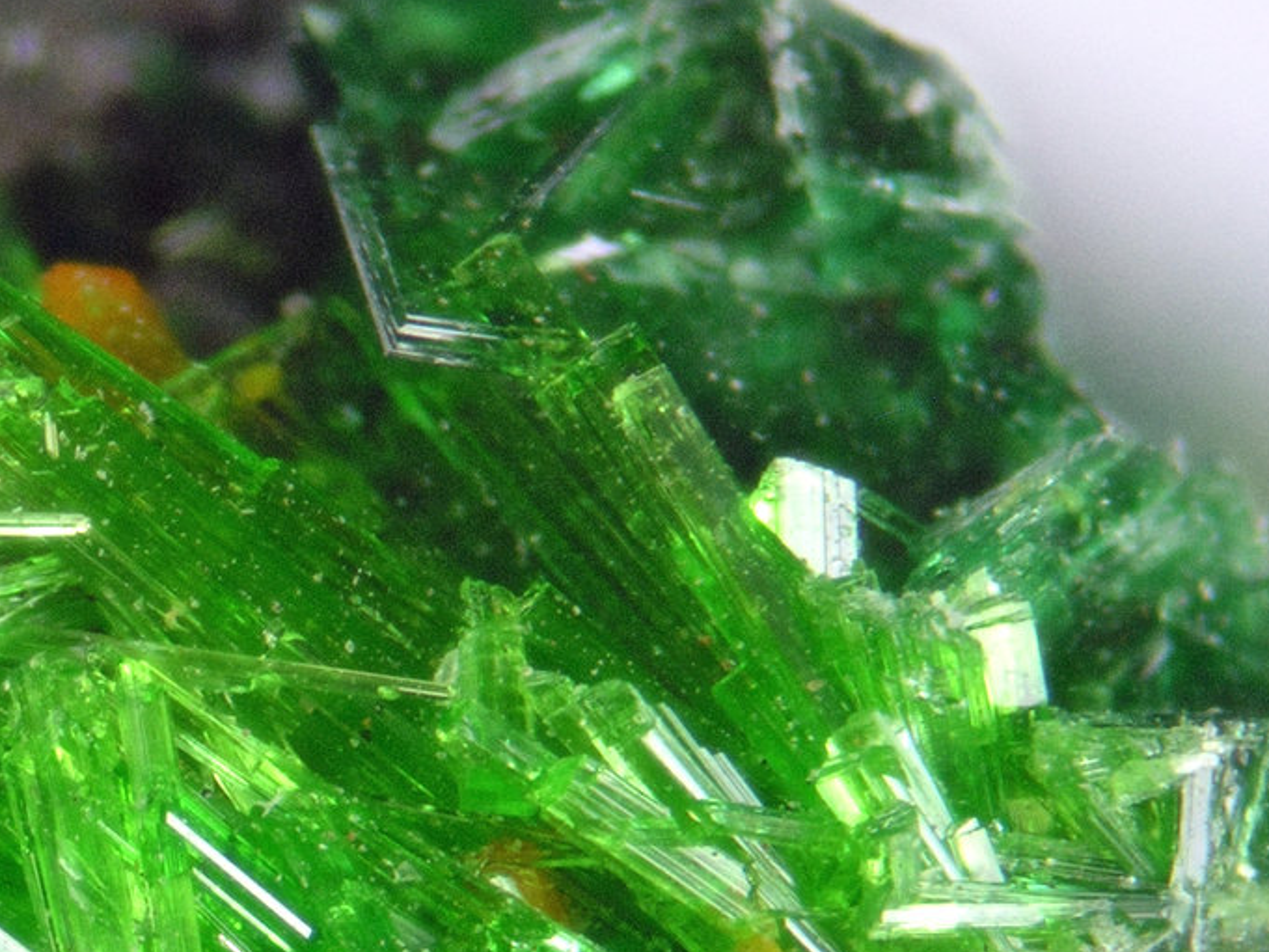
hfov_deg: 13.7
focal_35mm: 141
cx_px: -194
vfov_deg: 10.5
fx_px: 5170
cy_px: 889
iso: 100
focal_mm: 15.2
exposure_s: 1/2
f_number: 4.4
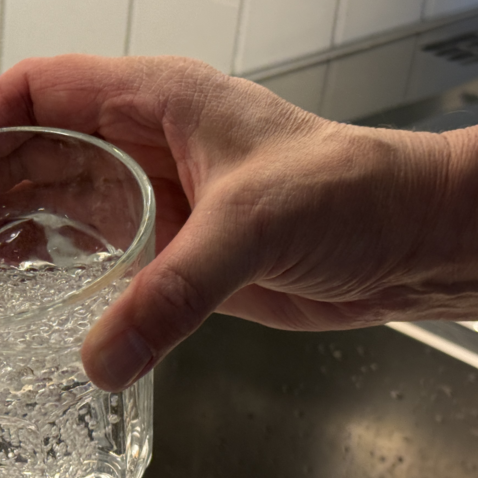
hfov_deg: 17.4
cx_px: 32
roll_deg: -4.1
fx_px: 1531
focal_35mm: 98
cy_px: 231
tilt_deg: -31.4
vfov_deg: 17.7
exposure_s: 1/127
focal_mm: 6.76
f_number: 1.78
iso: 50
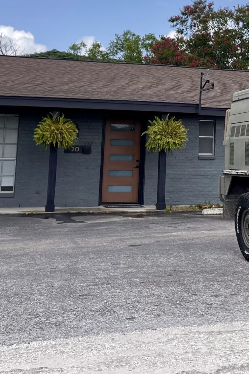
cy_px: 56
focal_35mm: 60
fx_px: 622
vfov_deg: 32.2
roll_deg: -1.0
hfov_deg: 21.8
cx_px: 248
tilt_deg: +10.1
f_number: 1.6
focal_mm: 5.1
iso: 32
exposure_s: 1/3559
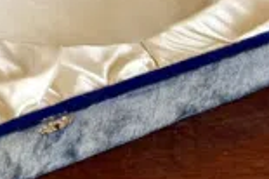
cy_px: -144
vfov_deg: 12.2
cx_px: -104
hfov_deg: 18.2
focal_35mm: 103
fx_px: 769
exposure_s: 1/50
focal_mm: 6.76
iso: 250
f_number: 1.78
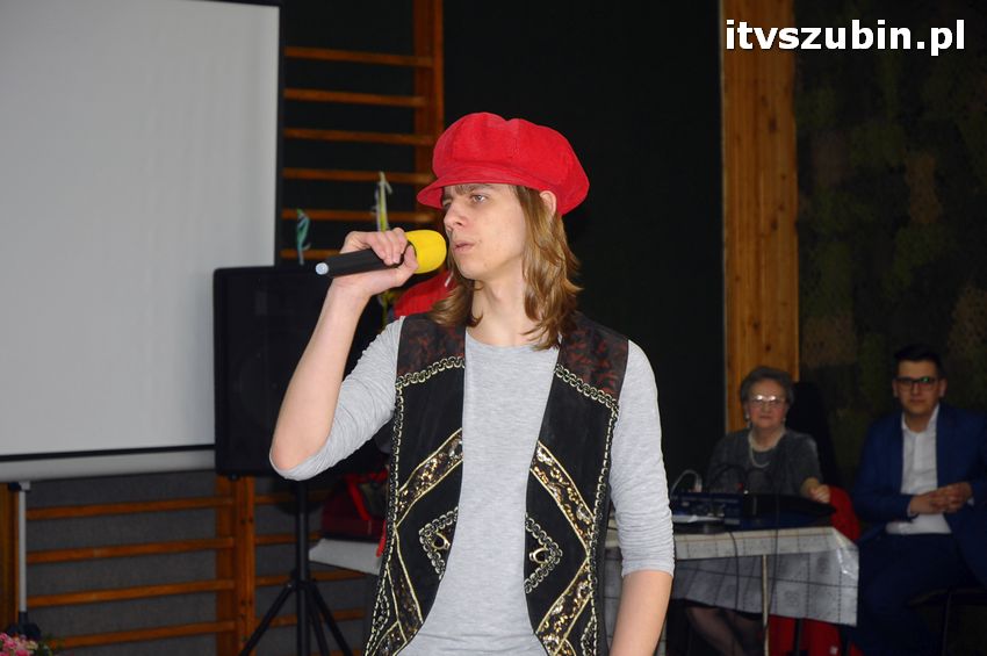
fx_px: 2876
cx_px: 494
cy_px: 328
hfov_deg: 19.5
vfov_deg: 13.0
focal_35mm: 105
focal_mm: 70
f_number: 4.5
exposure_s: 1/60
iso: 500
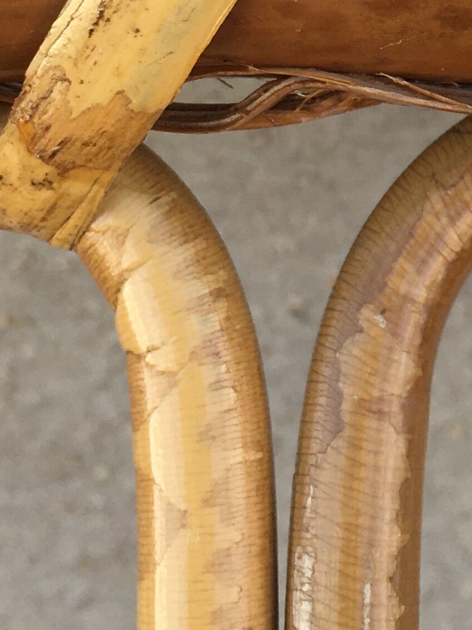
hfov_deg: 13.9
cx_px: 600
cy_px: -118
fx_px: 1873
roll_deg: -1.2
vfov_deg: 18.2
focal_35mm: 103
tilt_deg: -35.1
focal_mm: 4.15
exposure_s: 1/239
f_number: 2.2
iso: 25
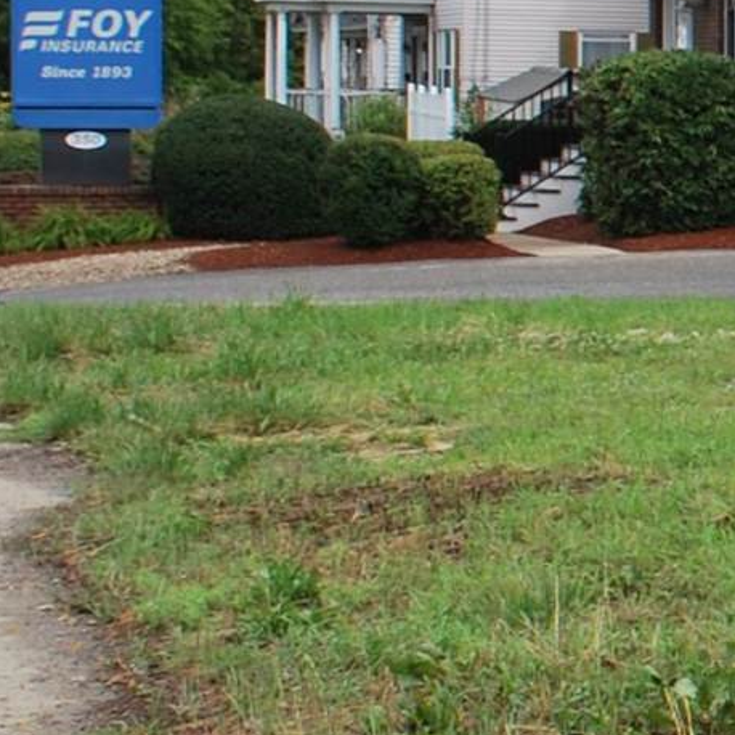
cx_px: 1740
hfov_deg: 10.0
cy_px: 289
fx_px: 3699
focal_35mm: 154
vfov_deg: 11.3
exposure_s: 1/250
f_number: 8
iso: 100
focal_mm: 18
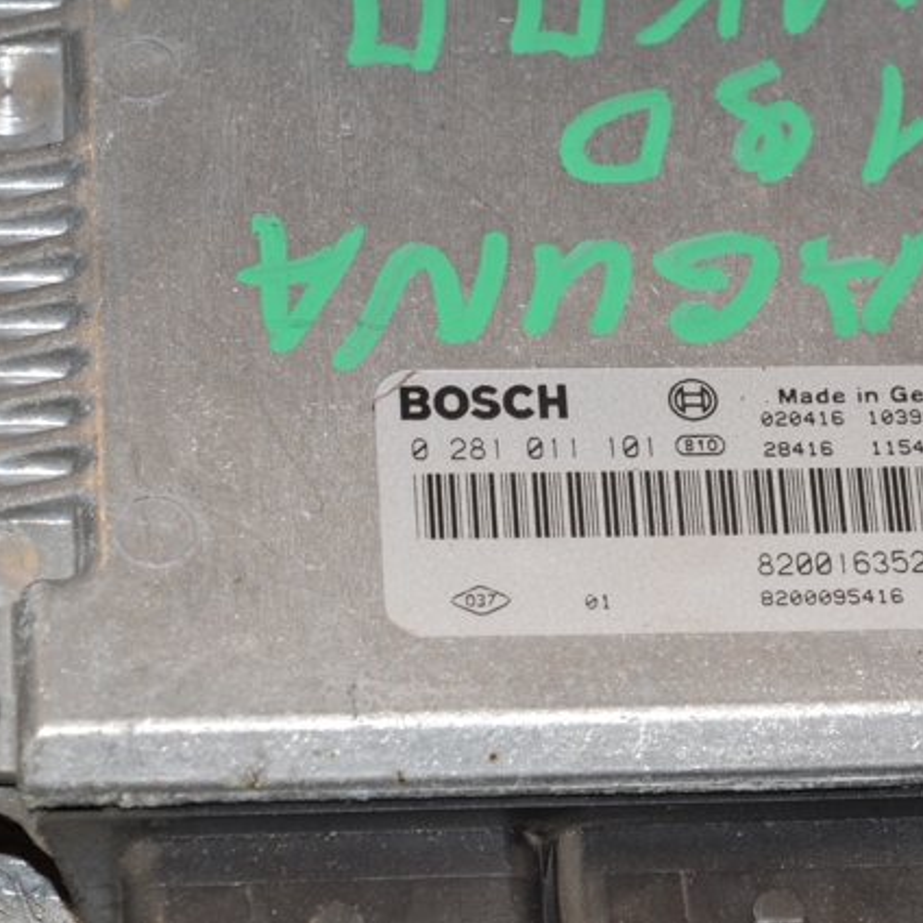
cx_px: 653
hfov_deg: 22.3
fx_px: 2323
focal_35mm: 77
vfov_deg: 22.5
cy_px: 462
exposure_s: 1/200
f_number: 8
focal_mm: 40
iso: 800
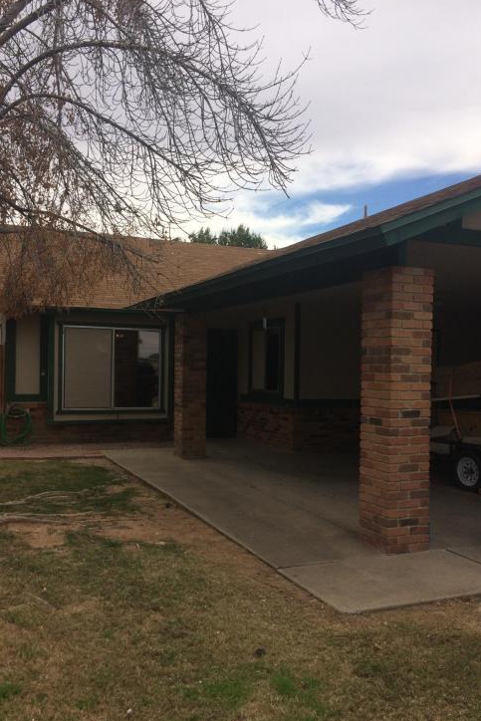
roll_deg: +0.7
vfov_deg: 58.7
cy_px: 375
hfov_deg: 41.1
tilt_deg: -1.6
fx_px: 641
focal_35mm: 32
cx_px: 222
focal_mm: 4.15
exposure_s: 1/1866
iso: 32
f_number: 2.2
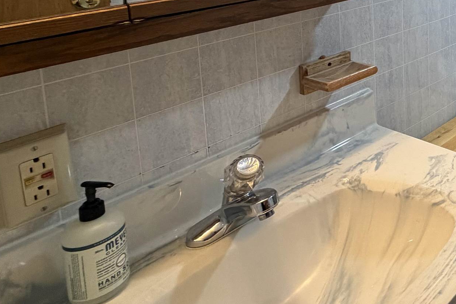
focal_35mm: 36
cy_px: -46
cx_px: 559
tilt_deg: -6.1
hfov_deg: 38.1
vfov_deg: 31.8
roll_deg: -1.4
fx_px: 456
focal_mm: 2.22
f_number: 2.2
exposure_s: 1/120
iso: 250
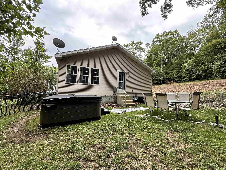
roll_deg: -1.1
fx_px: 91
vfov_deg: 85.7
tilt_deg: +5.3
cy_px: 85
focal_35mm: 14
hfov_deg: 102.1
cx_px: 113
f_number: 2.2
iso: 64
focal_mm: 2.22
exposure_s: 1/103
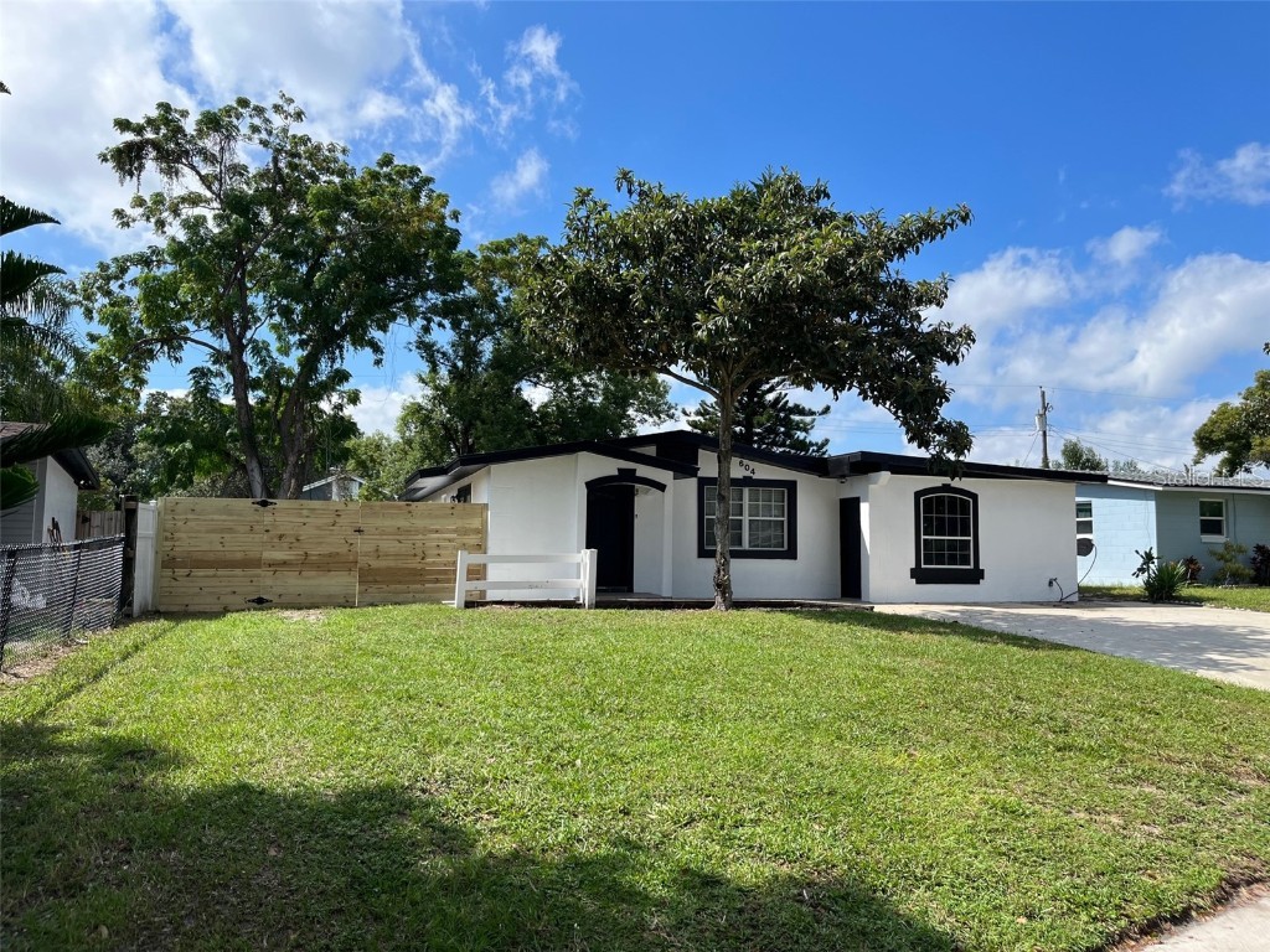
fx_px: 954
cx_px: 635
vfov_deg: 53.1
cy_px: 476
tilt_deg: +4.0
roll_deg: -0.4
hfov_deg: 67.3
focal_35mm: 26
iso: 50
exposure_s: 1/2967
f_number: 1.6
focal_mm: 5.1
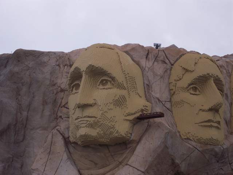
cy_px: 88
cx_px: 116
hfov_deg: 17.3
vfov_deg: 13.0
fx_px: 767
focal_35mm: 114
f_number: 4.8
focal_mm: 24
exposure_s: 1/90
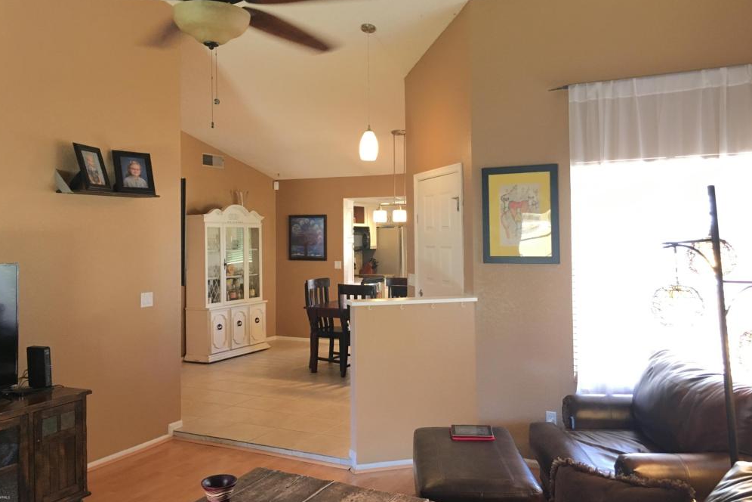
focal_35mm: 31
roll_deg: -0.2
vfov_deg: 42.3
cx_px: 376
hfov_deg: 60.3
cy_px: 225
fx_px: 648
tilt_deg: +0.5
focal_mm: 4.15
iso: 125
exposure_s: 1/30
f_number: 2.2
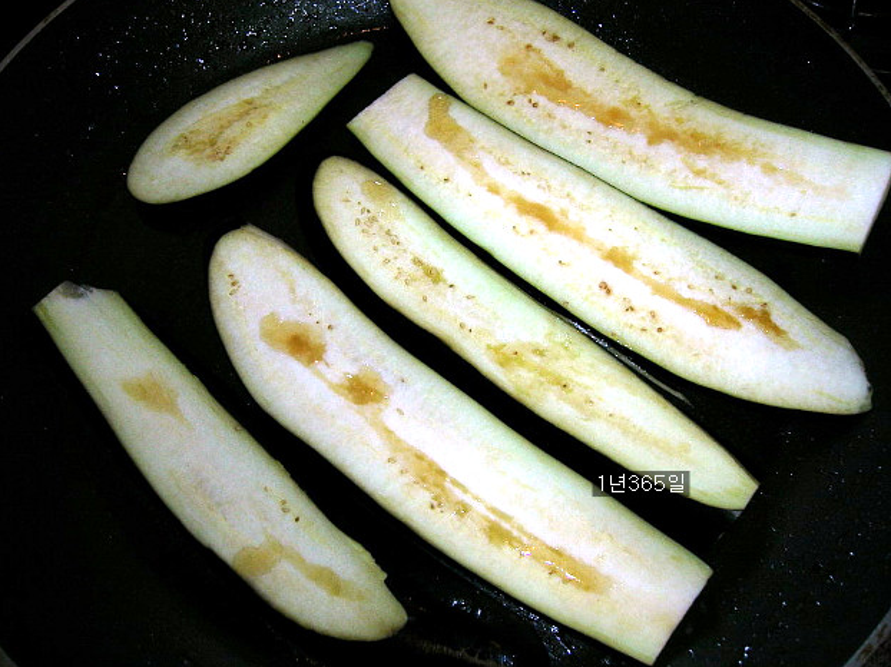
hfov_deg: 52.6
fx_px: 901
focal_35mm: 35
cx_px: 446
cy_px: 326
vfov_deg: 40.7
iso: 50
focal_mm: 5.7
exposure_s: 1/60.1
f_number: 2.9
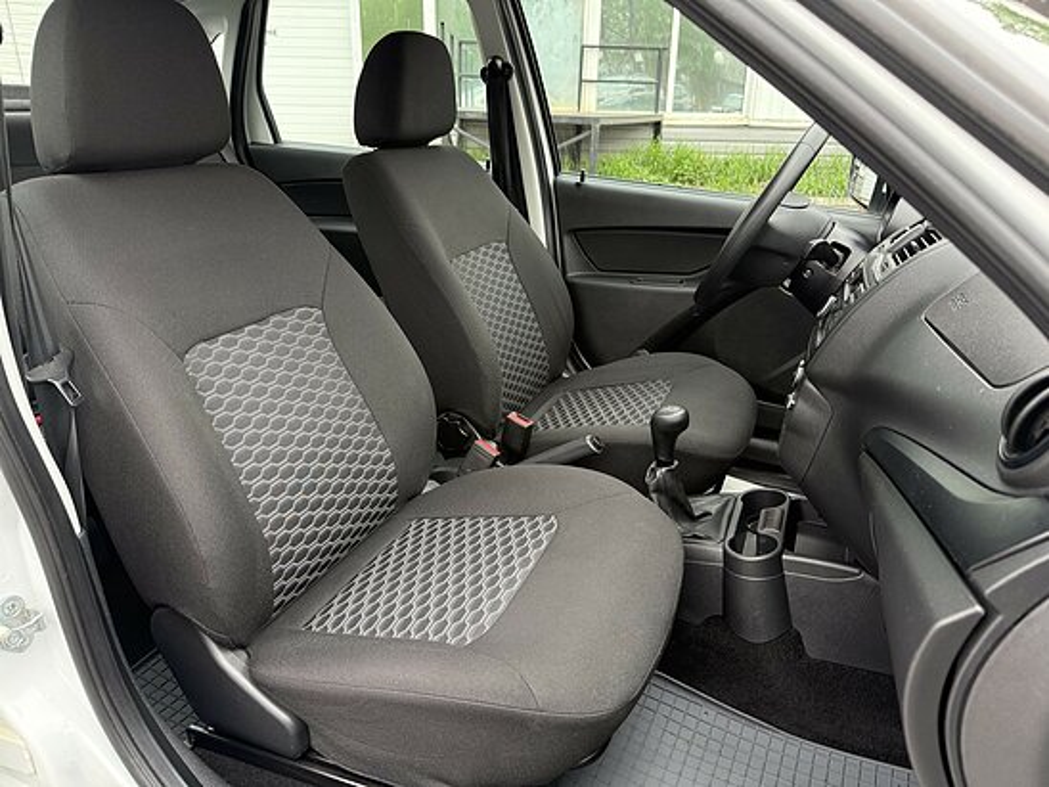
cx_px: 524
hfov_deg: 71.6
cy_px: 394
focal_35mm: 24
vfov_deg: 56.8
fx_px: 727
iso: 200
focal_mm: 6.76
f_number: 1.78
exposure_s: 1/169
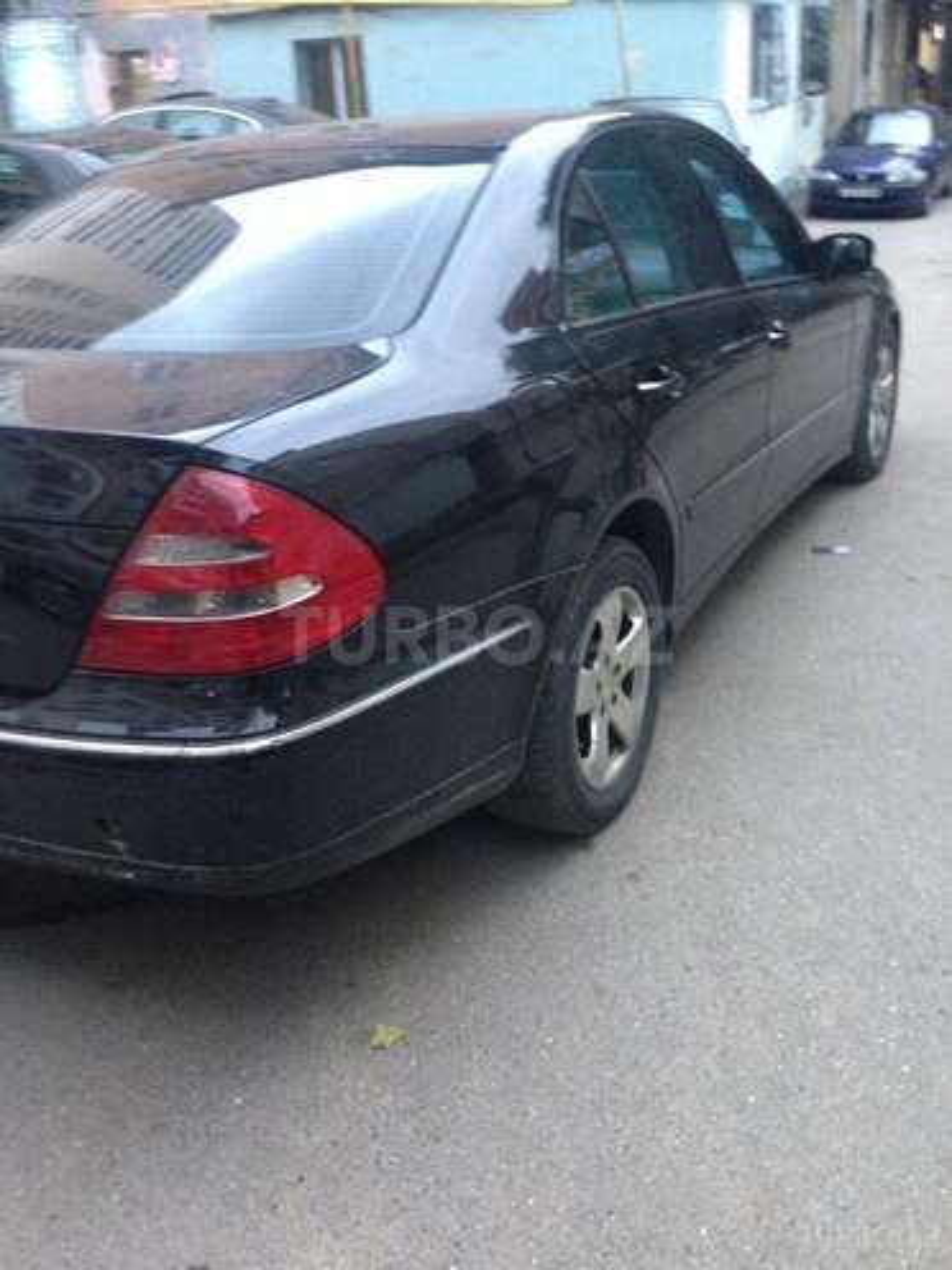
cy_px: 635
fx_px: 1210
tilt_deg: -24.7
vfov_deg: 55.4
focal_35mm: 33
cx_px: 476
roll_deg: +3.8
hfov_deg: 42.9
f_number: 2.4
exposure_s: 1/15
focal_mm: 4.12
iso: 400
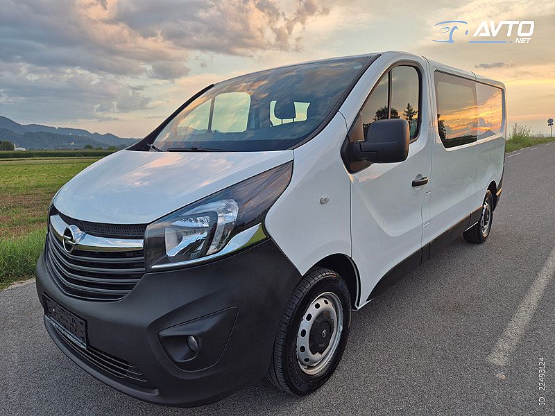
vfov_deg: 58.9
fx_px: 369
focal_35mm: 23
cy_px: 208
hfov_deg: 73.9
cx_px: 278
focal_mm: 5.4
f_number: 1.8
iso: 32
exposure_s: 1/180
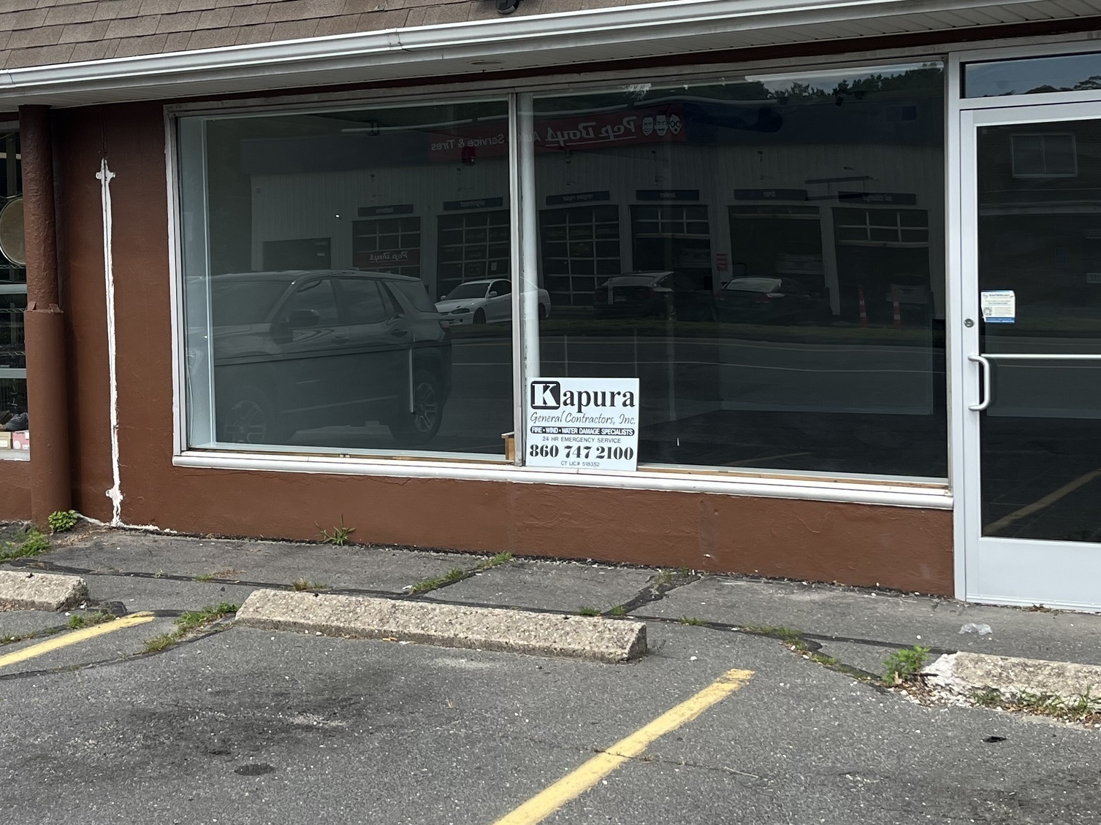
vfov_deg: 27.5
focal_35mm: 53
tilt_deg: -2.6
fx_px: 1686
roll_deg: +1.5
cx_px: 487
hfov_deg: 36.1
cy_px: 328
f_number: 1.6
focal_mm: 5.1
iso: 50
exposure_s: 1/2179
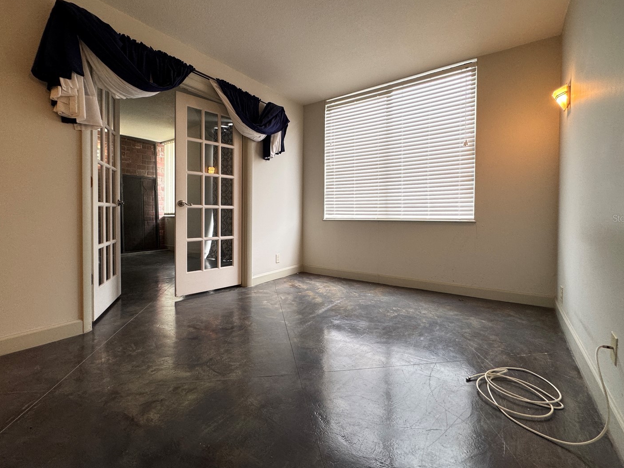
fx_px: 288
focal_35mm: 16
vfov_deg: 78.0
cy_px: 218
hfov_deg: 94.4
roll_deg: -0.6
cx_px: 298
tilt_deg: -1.0
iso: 160
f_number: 2.2
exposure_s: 1/60
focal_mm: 2.22
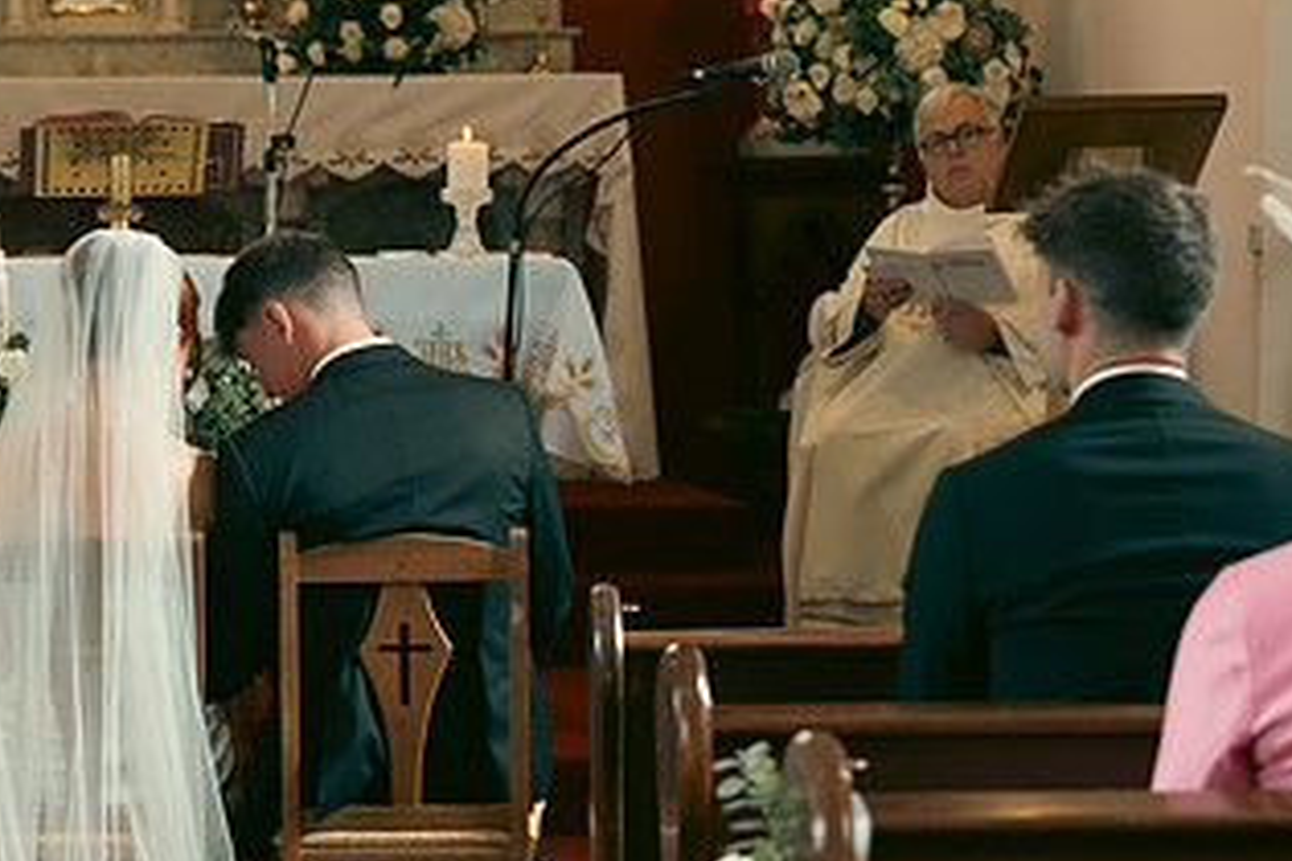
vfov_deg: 10.6
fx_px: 4629
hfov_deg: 15.8
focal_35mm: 129
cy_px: 679
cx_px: 271
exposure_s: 1/200
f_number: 3.5
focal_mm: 70
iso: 2000
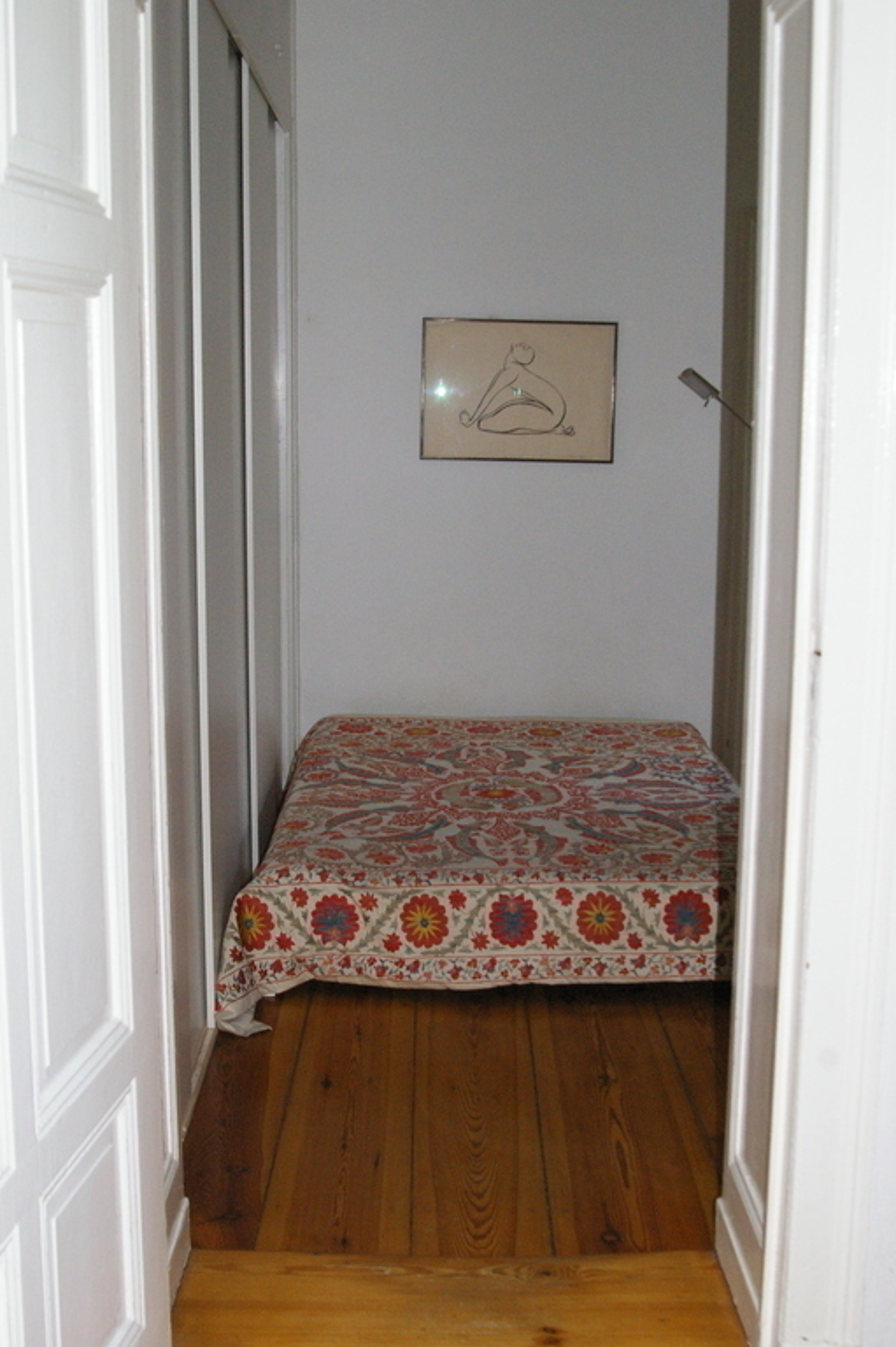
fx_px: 1570
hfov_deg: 31.9
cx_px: 448
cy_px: 674
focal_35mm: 42
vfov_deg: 46.4
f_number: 5.6
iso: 1600
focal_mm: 28
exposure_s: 1/45
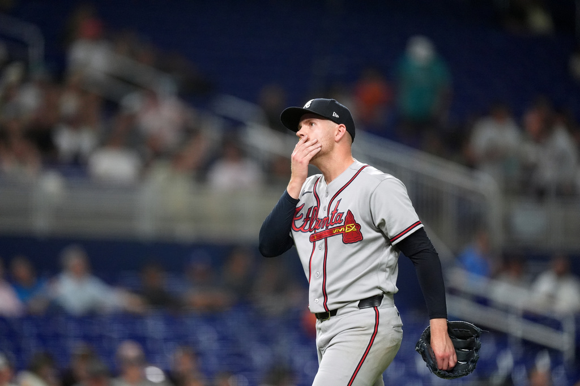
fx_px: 6442
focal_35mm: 400
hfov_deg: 5.2
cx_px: 290
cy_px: 193
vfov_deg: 3.4
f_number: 2.8
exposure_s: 1/2500
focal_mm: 400
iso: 4000
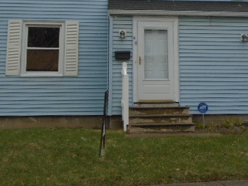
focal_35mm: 64
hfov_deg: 30.1
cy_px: 30
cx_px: 159
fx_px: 459
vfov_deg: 22.5
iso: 100
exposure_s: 1/400
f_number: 3.8
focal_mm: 6.4
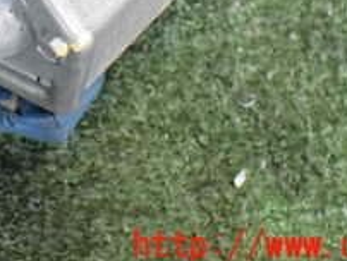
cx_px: 5
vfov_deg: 15.5
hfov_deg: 21.3
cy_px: -118
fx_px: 893
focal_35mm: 89
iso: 800
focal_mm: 5.4
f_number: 2.3
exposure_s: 1/100
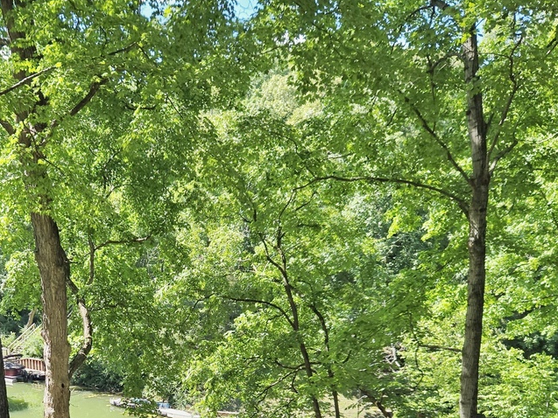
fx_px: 838
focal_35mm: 52
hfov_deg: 36.0
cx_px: 138
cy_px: 470
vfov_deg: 25.8
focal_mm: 5.4
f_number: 1.8
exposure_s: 1/425
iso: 25
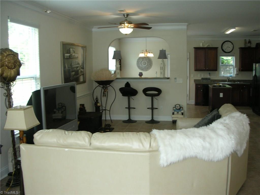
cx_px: 130
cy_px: 98
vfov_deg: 40.7
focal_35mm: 35
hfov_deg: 52.6
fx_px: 263
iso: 93
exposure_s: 1/30
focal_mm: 5.8
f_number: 3
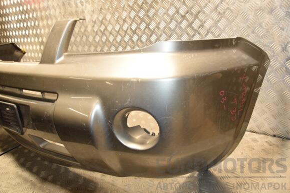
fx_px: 226
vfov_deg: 46.4
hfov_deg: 65.5
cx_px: 146
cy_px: 99
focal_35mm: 28
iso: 800
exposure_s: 1/160
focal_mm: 18
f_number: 5
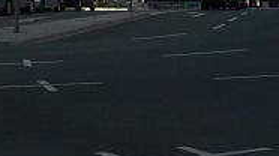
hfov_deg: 12.4
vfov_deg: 6.9
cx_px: 351
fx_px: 1248
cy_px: -164
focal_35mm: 169
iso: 80
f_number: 4.5
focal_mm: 6
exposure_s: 1/400
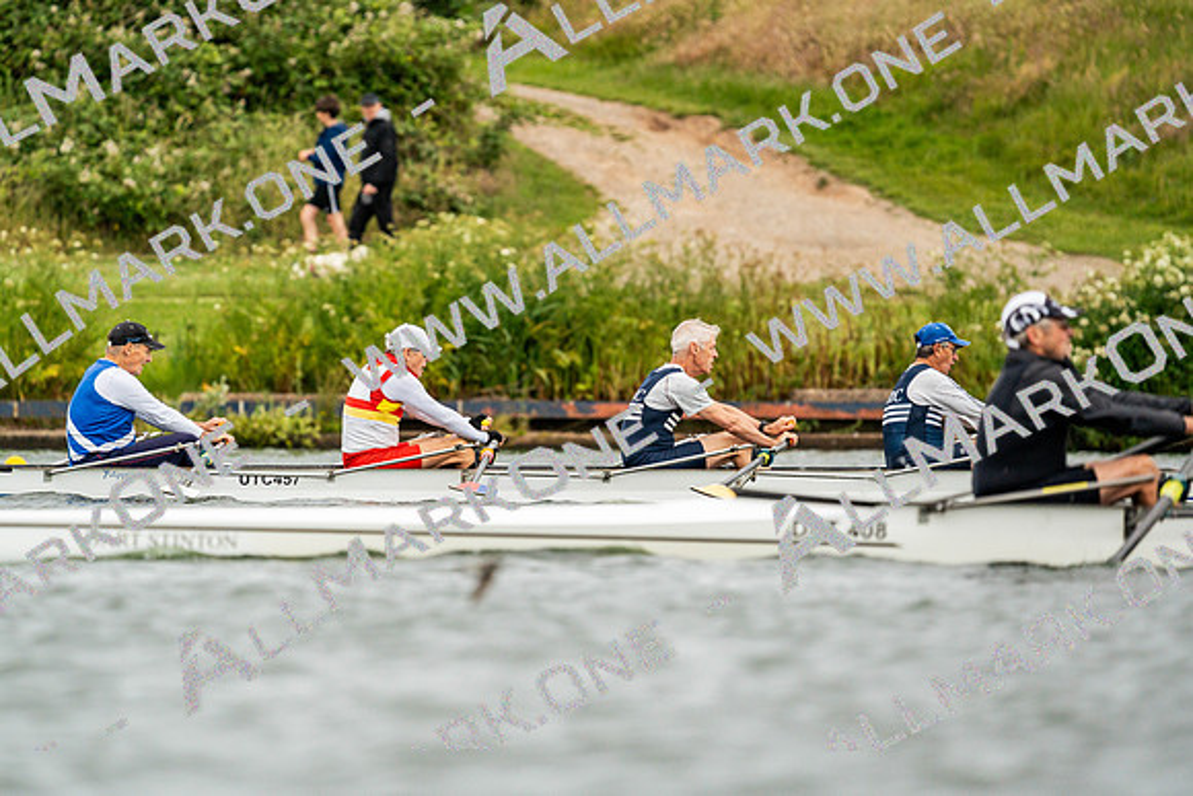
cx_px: 596
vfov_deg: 3.0
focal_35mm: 463
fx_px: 15346
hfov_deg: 4.5
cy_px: 398
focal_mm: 463
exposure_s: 1/2000
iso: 1250
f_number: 6.3
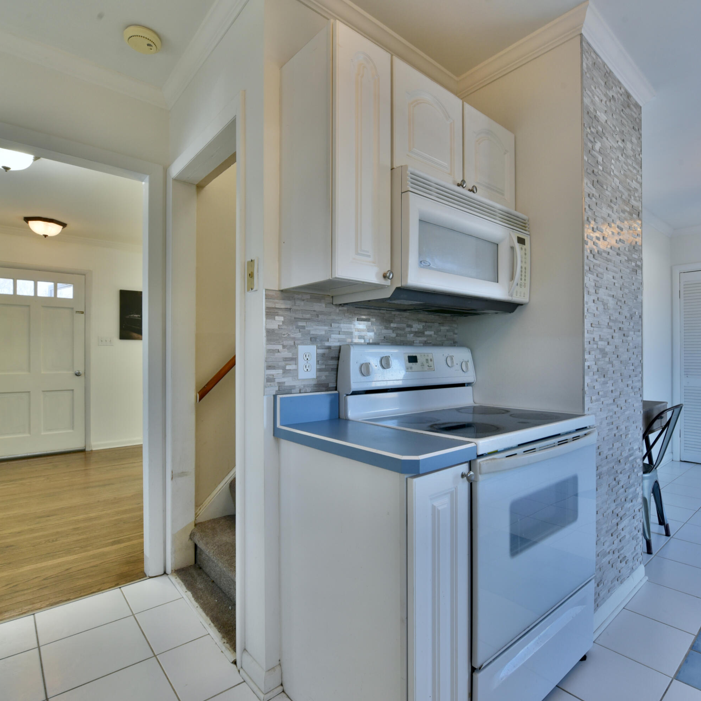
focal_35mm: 18
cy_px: 351
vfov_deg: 80.7
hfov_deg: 80.6
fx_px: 412
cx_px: 379
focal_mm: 14
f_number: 11
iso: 800
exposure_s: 1/40
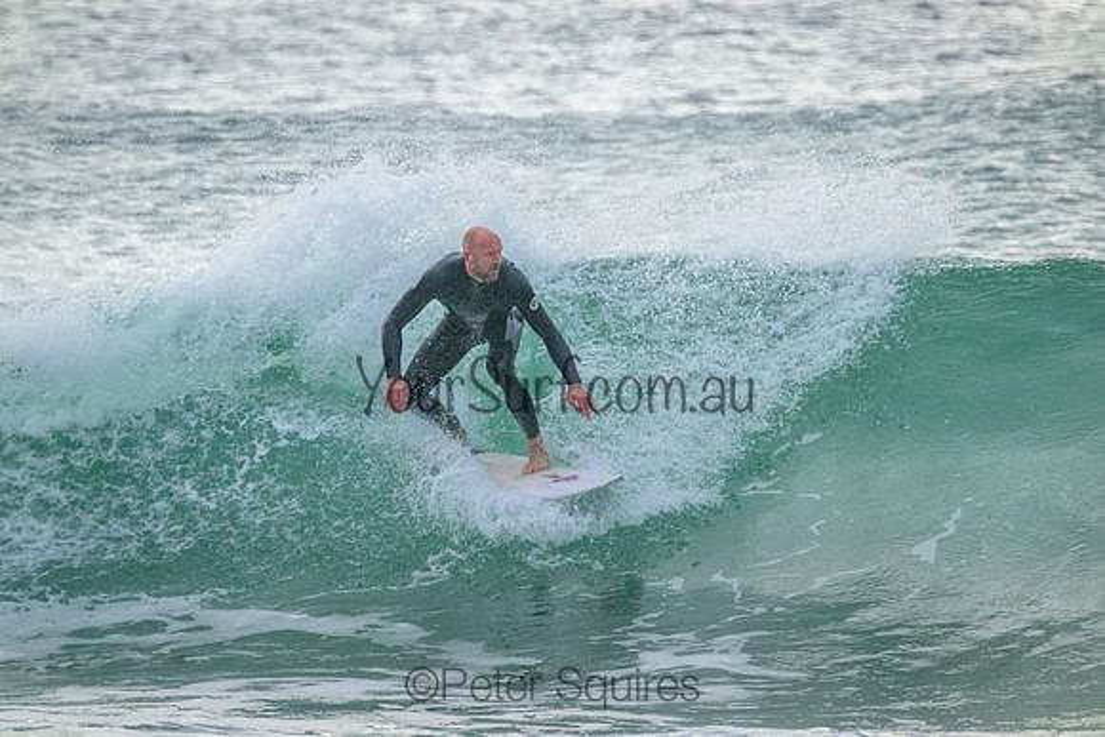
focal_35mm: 800
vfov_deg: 1.7
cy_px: 368
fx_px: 24560
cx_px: 552
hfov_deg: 2.6
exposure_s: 1/2000
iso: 8000
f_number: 11
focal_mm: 800
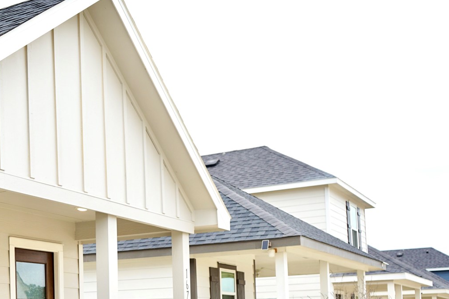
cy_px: 273
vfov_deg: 22.1
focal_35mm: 60
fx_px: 748
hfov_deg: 31.7
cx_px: 39
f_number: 4.5
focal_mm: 28
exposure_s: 1/250
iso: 100
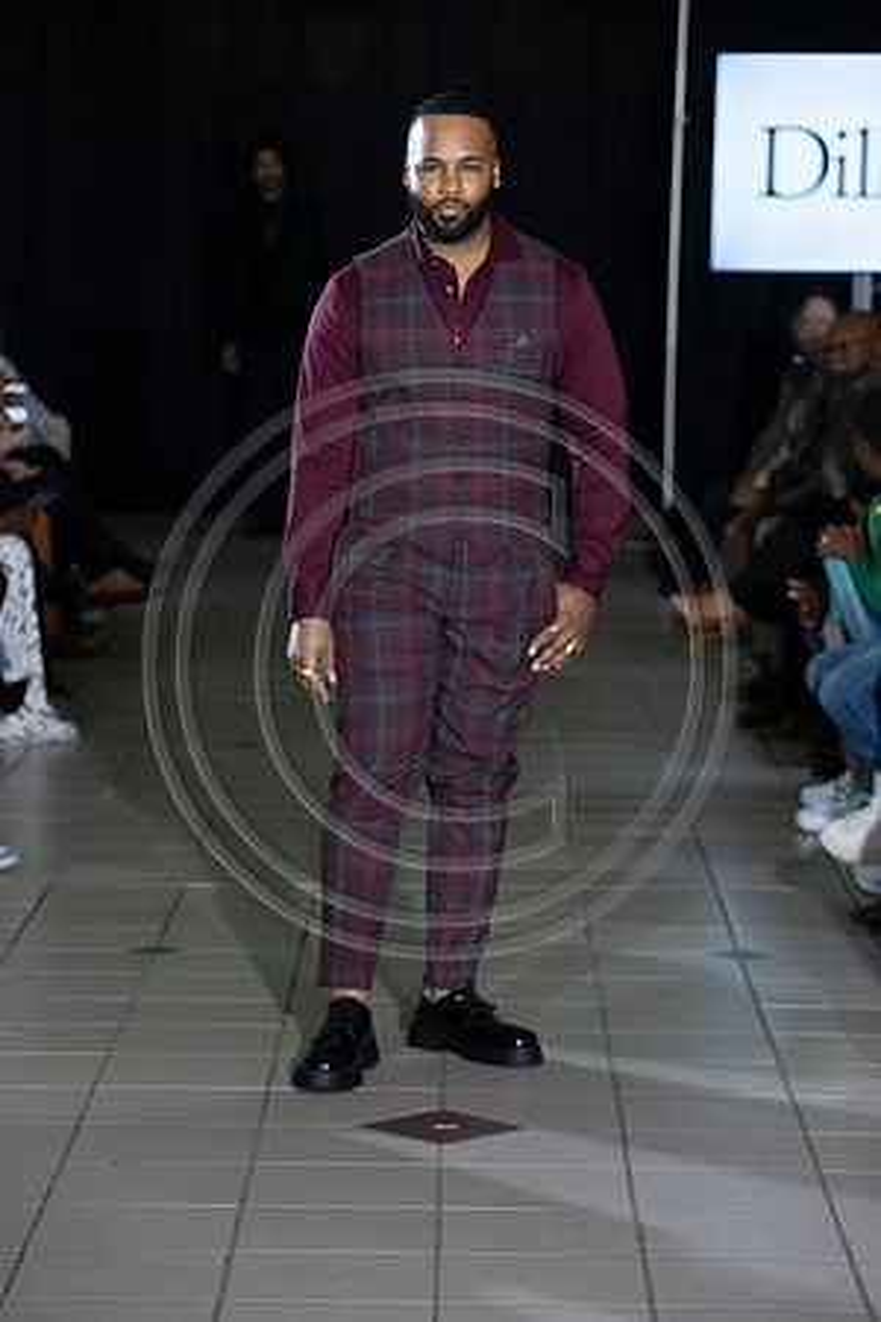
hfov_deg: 11.2
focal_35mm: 122
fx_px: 4478
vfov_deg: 16.8
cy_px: 661
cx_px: 440
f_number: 5
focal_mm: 122
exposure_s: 1/160
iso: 1250
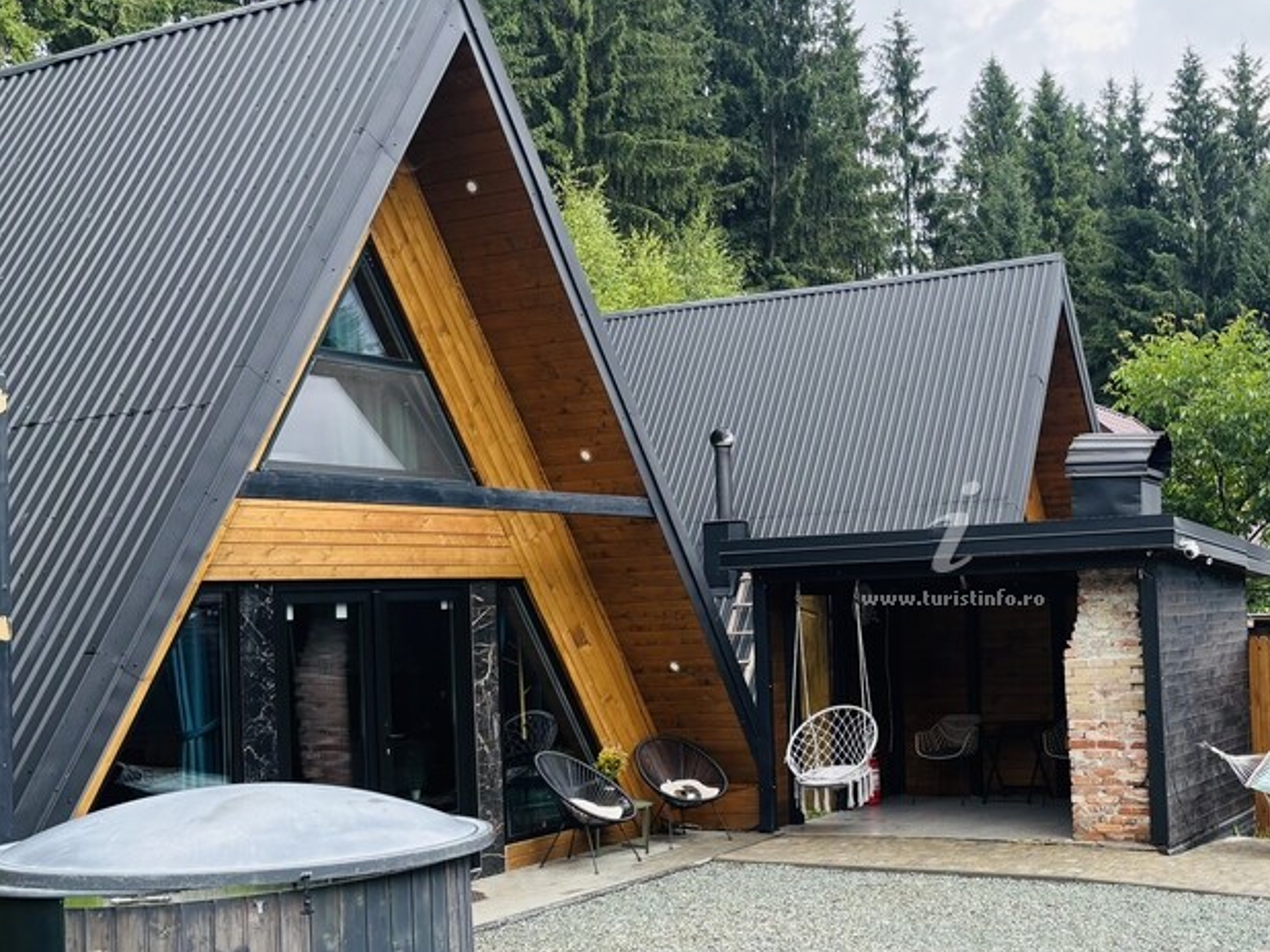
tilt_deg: +1.0
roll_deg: +2.4
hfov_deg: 42.3
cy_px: 562
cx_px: 975
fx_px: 1577
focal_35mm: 43
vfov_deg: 33.5
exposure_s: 1/851
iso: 50
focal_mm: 5.96
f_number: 1.6
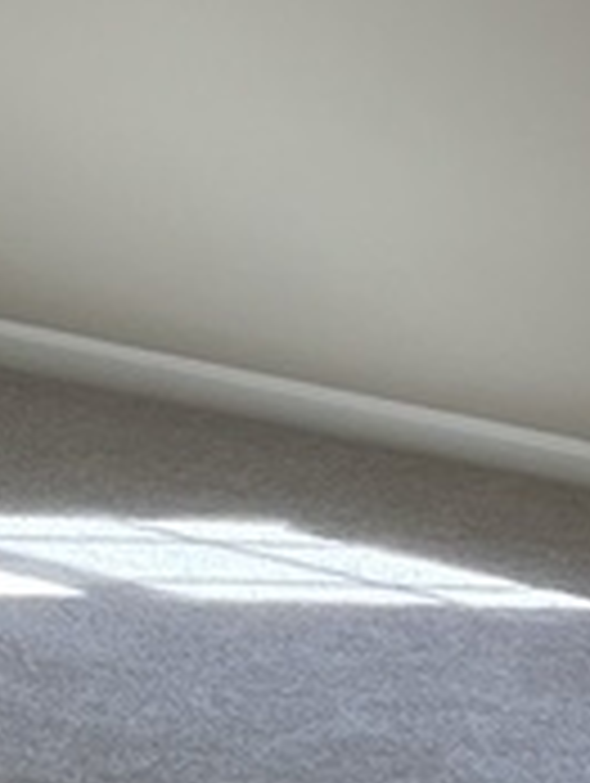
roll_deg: -1.9
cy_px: 76
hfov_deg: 9.2
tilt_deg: -12.4
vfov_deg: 12.2
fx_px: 3650
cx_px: 54
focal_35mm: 161
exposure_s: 1/162
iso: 64
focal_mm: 5.7
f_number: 1.5
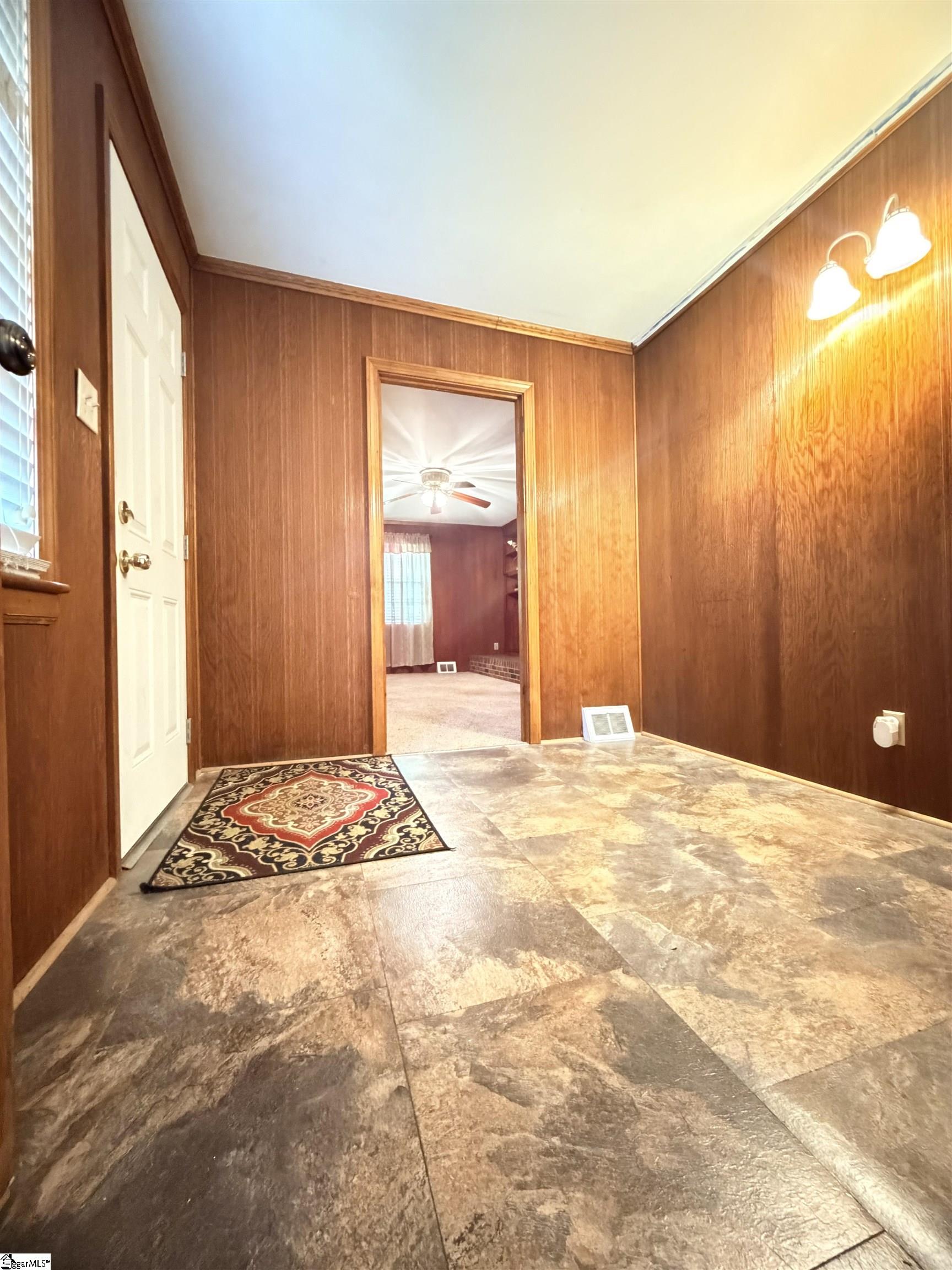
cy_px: 635
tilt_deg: +0.9
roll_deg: +0.8
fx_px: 513
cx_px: 476
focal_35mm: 14
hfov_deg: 85.7
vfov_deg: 102.1
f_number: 2.2
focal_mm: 2.22
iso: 2500
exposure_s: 1/30
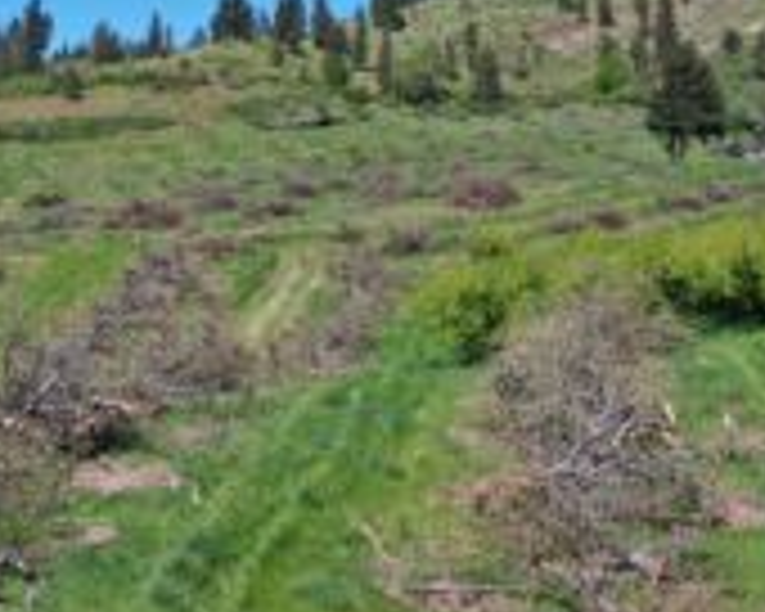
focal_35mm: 62
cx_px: 346
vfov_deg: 24.3
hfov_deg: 30.5
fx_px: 1404
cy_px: 151
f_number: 5.6
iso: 100
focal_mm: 10.26
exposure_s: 1/400
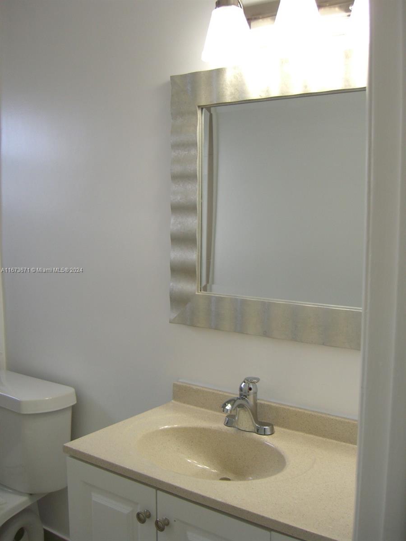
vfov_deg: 49.0
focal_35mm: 38
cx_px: 203
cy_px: 270
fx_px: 594
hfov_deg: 37.7
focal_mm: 7.9
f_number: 2.8
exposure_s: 1/125
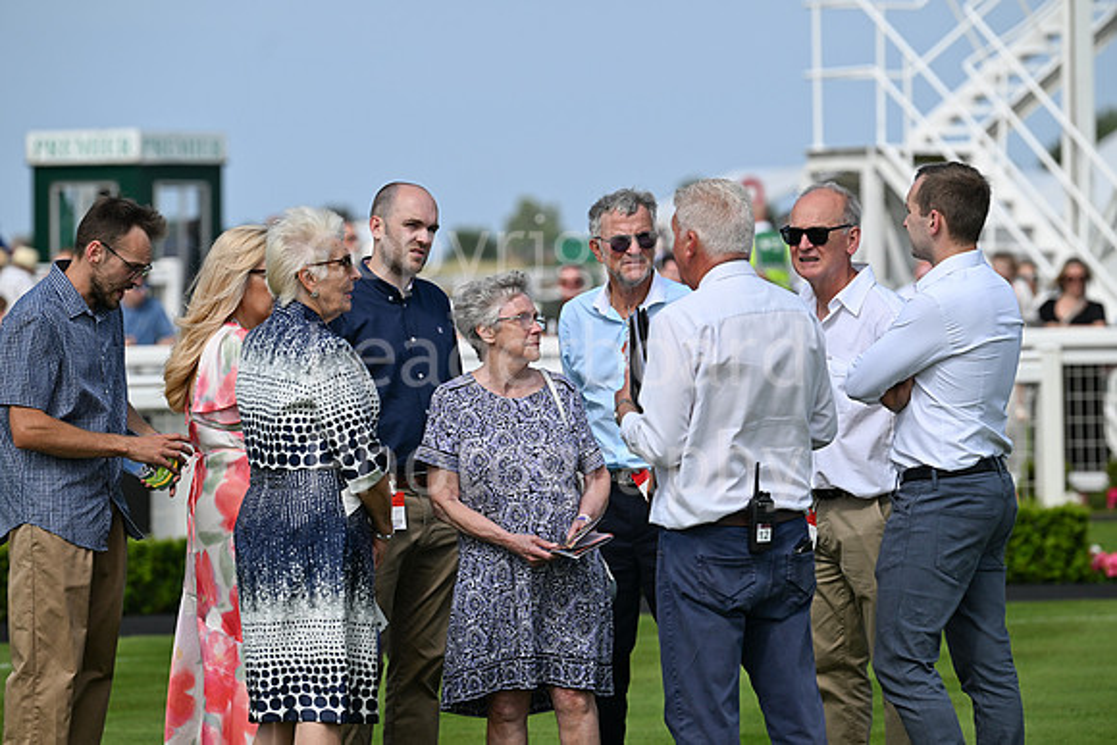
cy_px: 372
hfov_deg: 11.1
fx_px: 5741
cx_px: 558
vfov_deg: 7.4
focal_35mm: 185
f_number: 4.5
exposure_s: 1/5000
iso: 400
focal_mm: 185
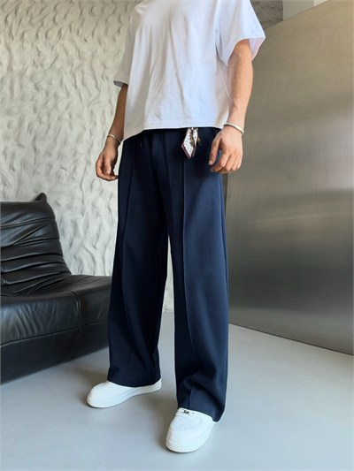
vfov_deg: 71.6
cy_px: 236
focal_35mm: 24
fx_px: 327
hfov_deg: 56.8
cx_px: 177
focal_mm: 6.93
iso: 160
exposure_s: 1/121
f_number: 1.8
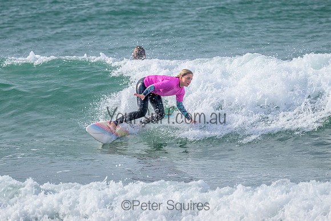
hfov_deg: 1.9
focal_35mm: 1101
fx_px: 10123
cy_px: 69
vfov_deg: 1.2
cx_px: 158
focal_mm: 800
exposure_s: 1/800
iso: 560
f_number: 11
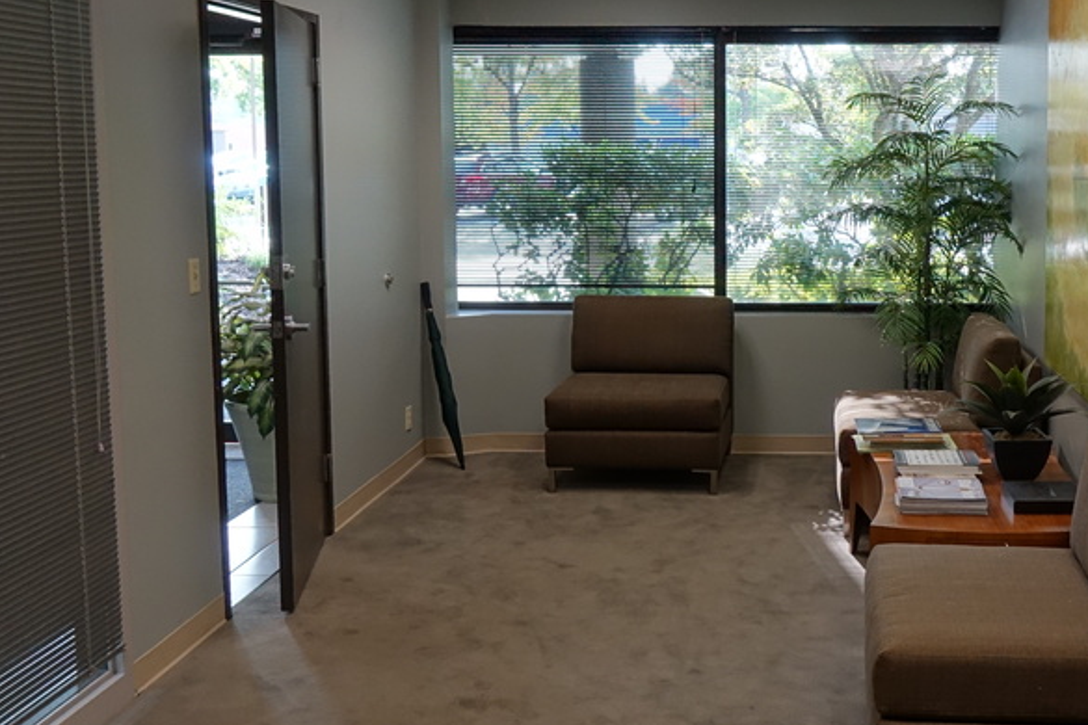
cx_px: 796
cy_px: 287
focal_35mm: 41
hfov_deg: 46.0
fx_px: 1239
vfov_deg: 32.5
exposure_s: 1/125
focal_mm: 8.8
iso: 800
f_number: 3.2
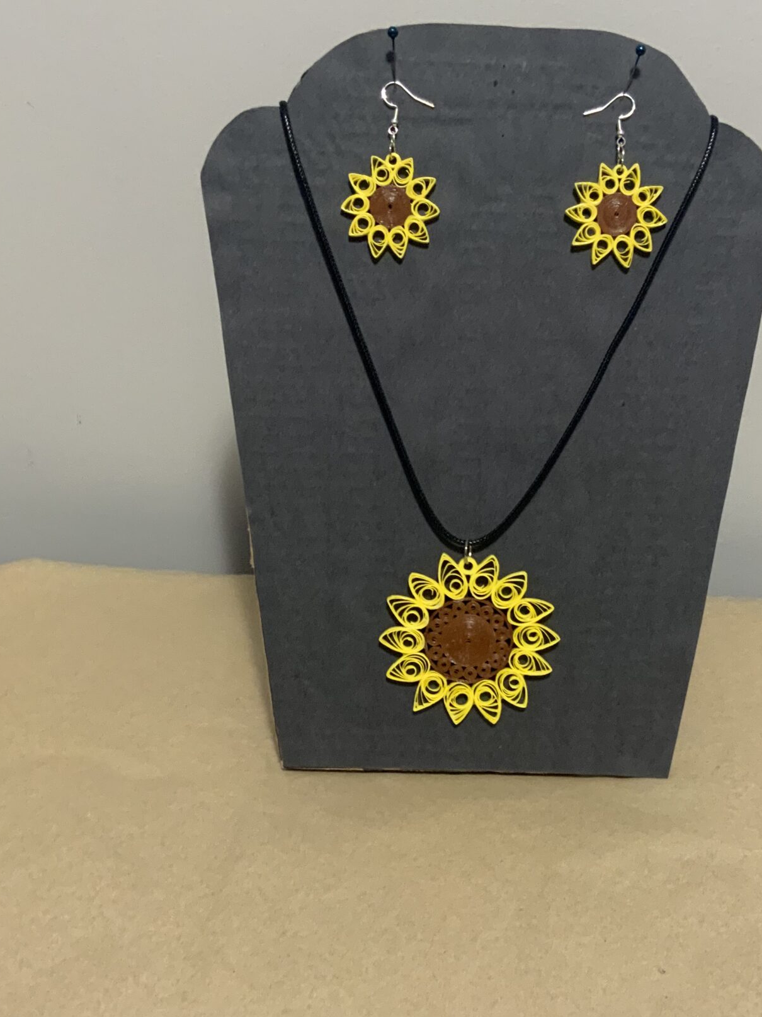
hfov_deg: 31.4
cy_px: 605
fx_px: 1350
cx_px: 474
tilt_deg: -26.9
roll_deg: -2.0
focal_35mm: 46
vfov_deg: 41.1
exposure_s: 1/60
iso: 160
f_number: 1.8
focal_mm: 3
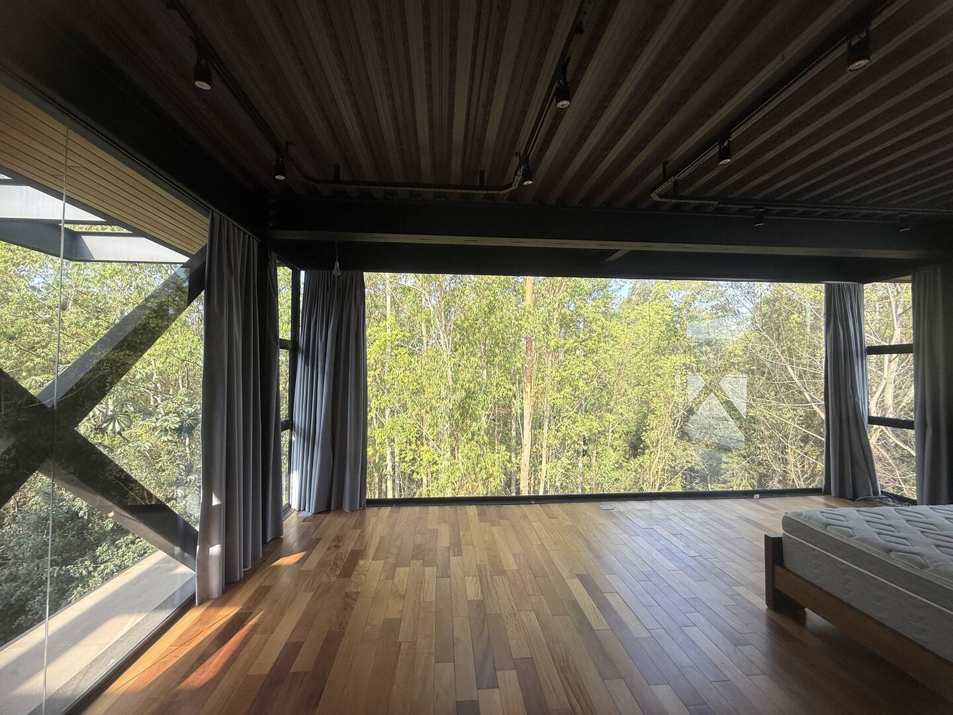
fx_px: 385
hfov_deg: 102.1
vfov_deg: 85.7
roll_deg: -0.3
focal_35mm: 14
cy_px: 358
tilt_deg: +2.8
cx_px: 476
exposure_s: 1/313
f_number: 2.2
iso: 50
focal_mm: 2.22
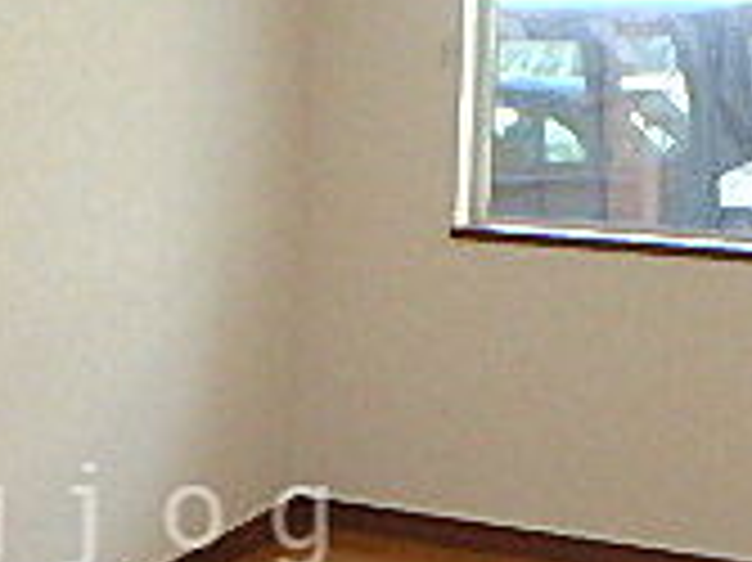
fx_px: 1997
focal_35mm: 92
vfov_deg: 15.8
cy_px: 517
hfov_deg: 20.8
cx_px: 45
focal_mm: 4.2
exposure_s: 1/60
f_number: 3.9
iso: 500
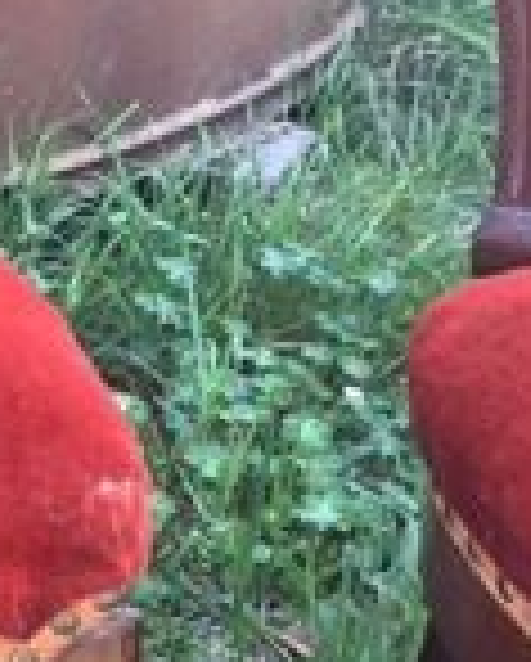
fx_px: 2411
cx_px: -526
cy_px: 243
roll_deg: -0.1
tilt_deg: -22.7
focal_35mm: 123
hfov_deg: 11.4
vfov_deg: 15.6
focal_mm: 4.15
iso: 32
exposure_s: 1/100
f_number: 2.2
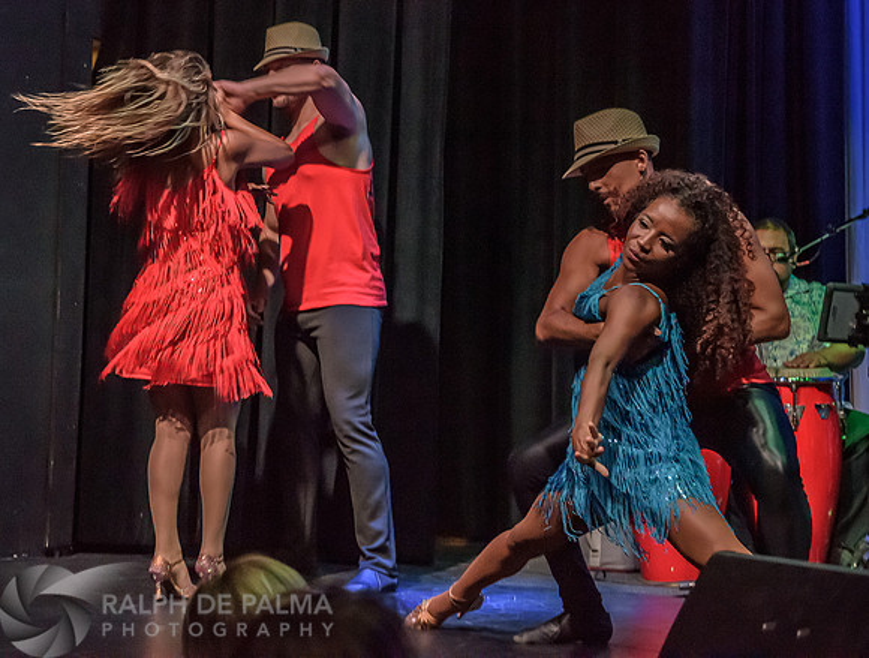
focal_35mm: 76
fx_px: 1903
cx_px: 407
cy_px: 218
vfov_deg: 19.5
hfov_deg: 25.7
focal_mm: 52
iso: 5000
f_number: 5.6
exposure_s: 1/160
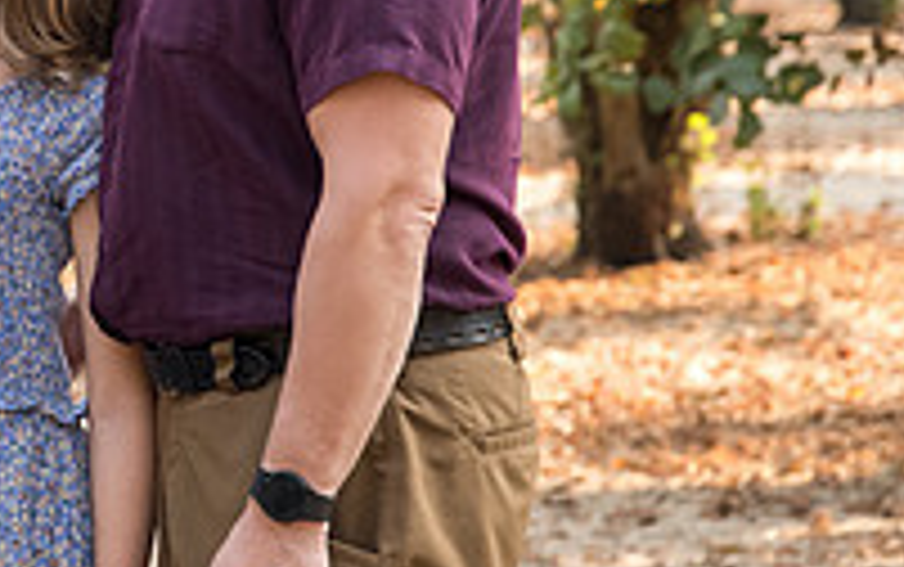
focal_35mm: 317
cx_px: -261
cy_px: 174
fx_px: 7816
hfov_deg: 6.6
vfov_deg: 4.2
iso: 1250
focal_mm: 70
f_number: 4
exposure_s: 1/640
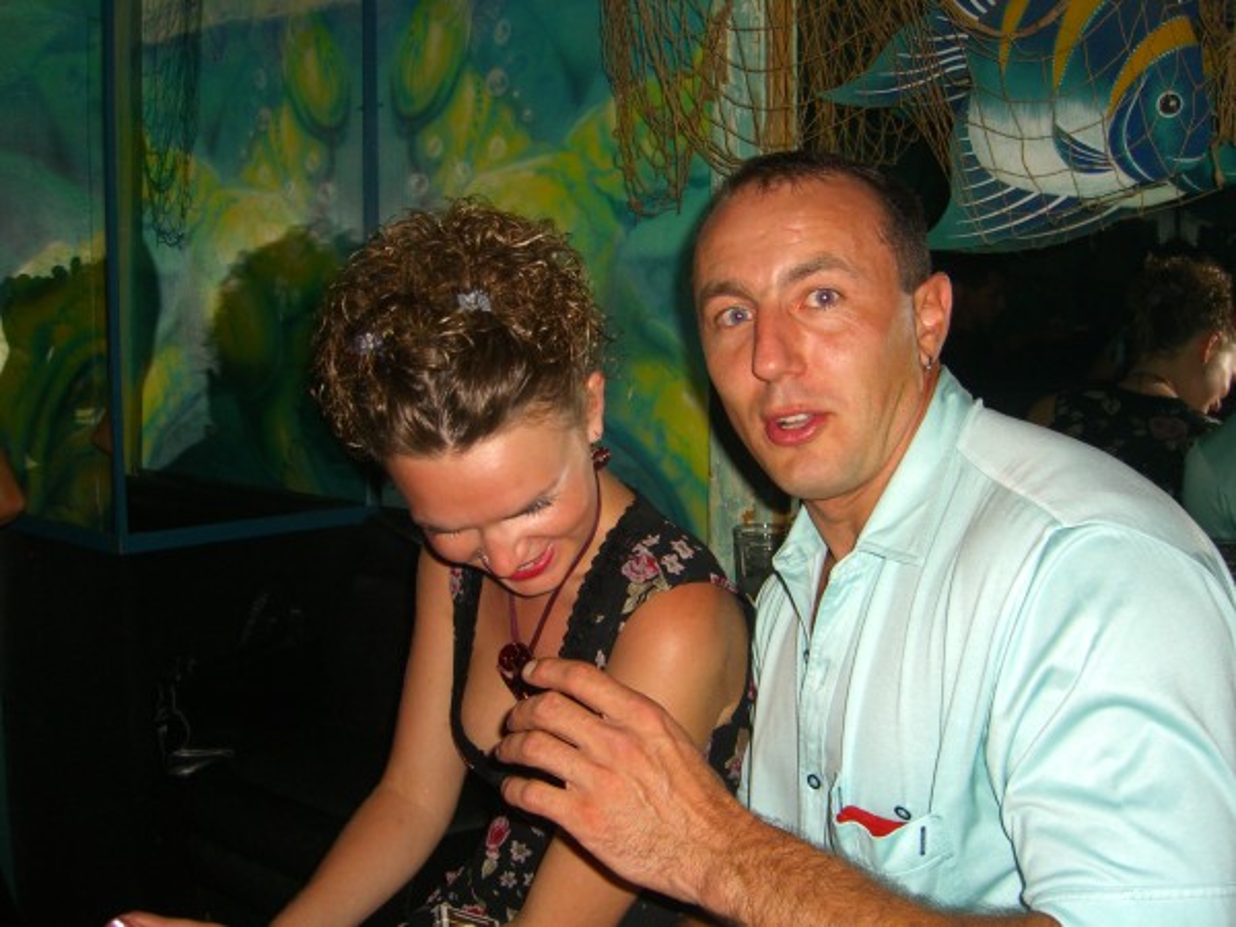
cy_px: 464
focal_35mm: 38
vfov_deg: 37.7
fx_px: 1357
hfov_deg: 49.0
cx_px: 618
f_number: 2.8
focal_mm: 7.9
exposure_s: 1/60
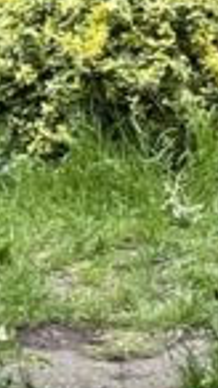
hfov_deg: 2.5
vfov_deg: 4.4
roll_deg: -2.0
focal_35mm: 488
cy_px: 130
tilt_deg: -20.7
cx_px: 327
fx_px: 5021
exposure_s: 1/121
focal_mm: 7.5
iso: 200
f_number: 2.2
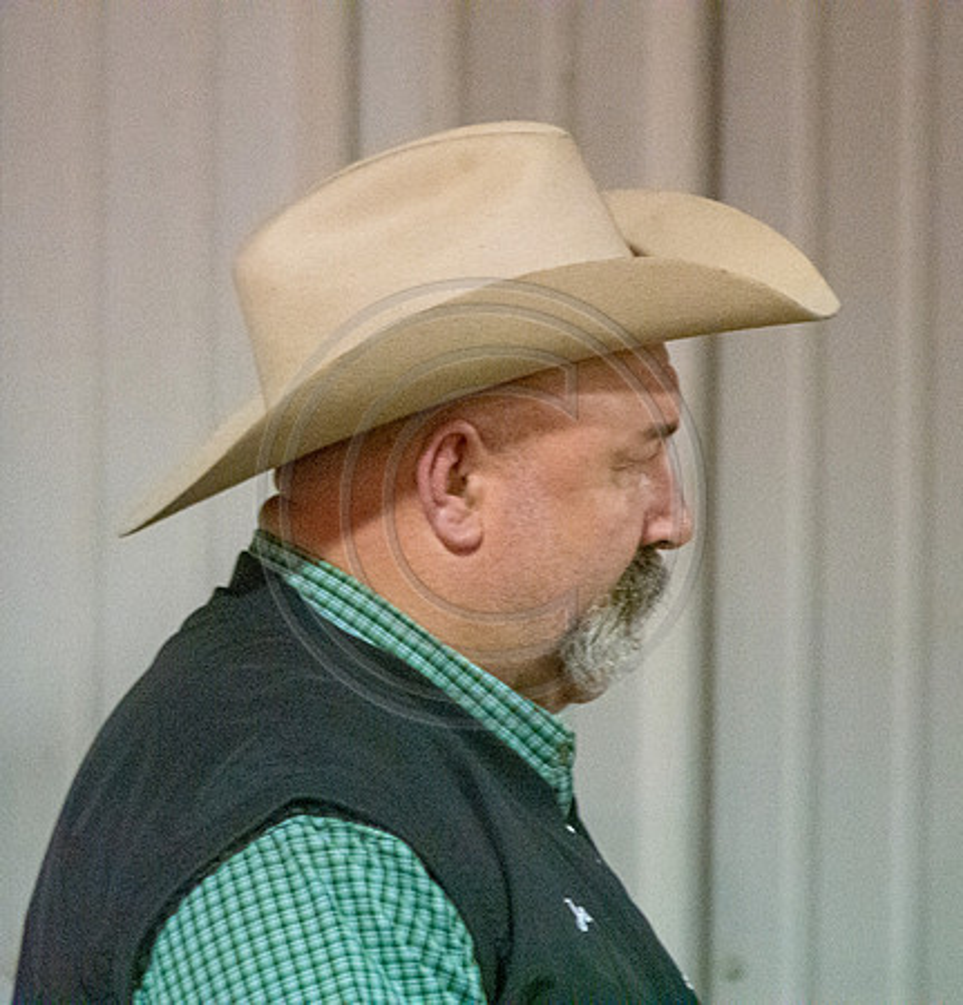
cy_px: 502
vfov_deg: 1.5
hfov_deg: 1.5
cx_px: 754
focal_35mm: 1172
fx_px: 37699
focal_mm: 600
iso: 25600
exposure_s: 1/160
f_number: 6.3
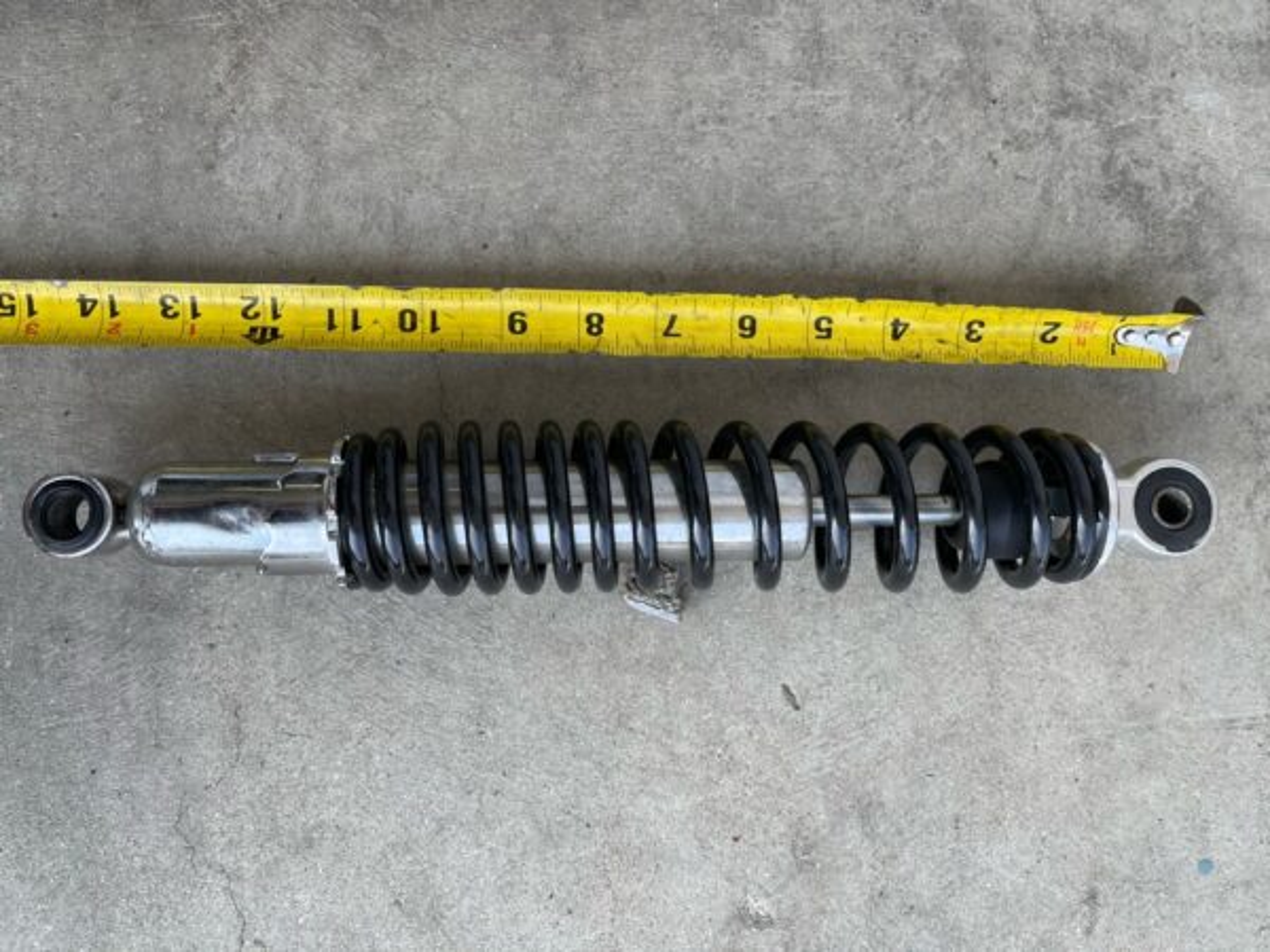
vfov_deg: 53.1
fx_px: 954
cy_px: 476
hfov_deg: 67.3
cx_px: 635
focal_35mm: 26
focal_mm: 5.1
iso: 32
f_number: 1.6
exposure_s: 1/486
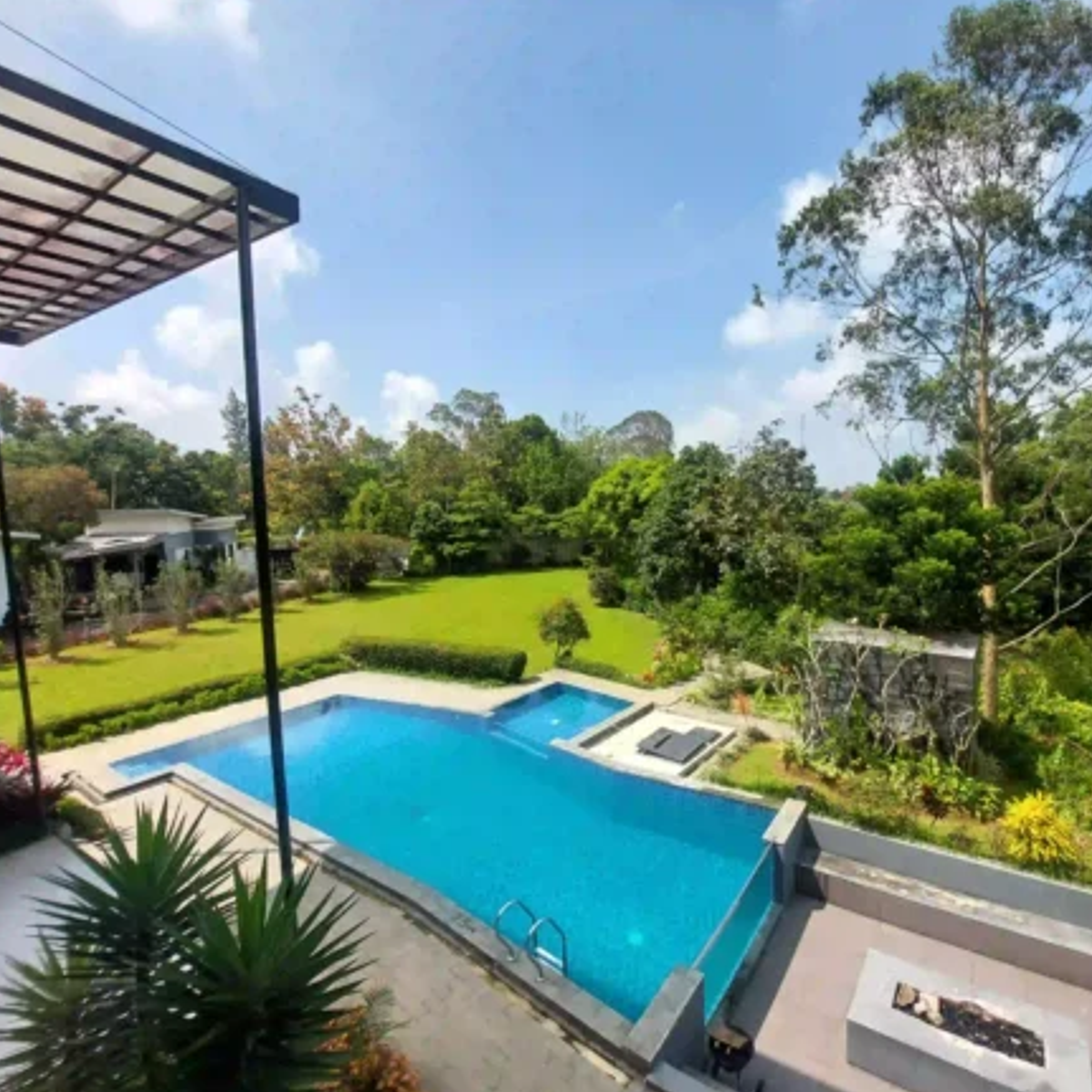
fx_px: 571
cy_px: 555
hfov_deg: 86.9
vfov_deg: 87.4
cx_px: 623
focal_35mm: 16
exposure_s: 1/1460
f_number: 2.2
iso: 50
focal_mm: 1.74
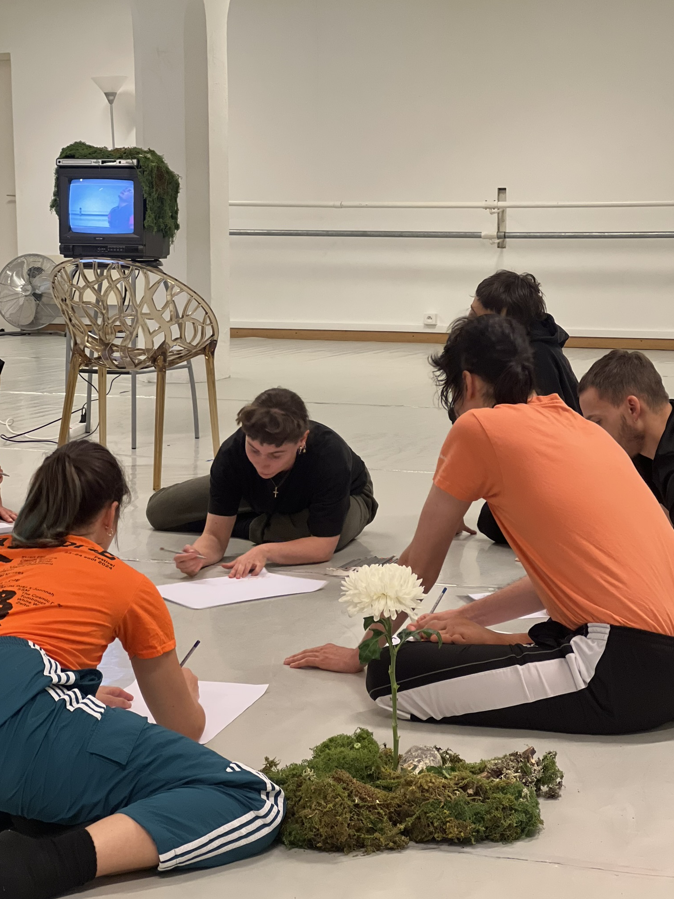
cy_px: 452
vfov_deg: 25.0
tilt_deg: -5.9
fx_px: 2025
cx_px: 338
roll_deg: +0.6
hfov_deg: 18.9
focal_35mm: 78
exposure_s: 1/25
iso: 400
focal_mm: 9
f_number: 2.8
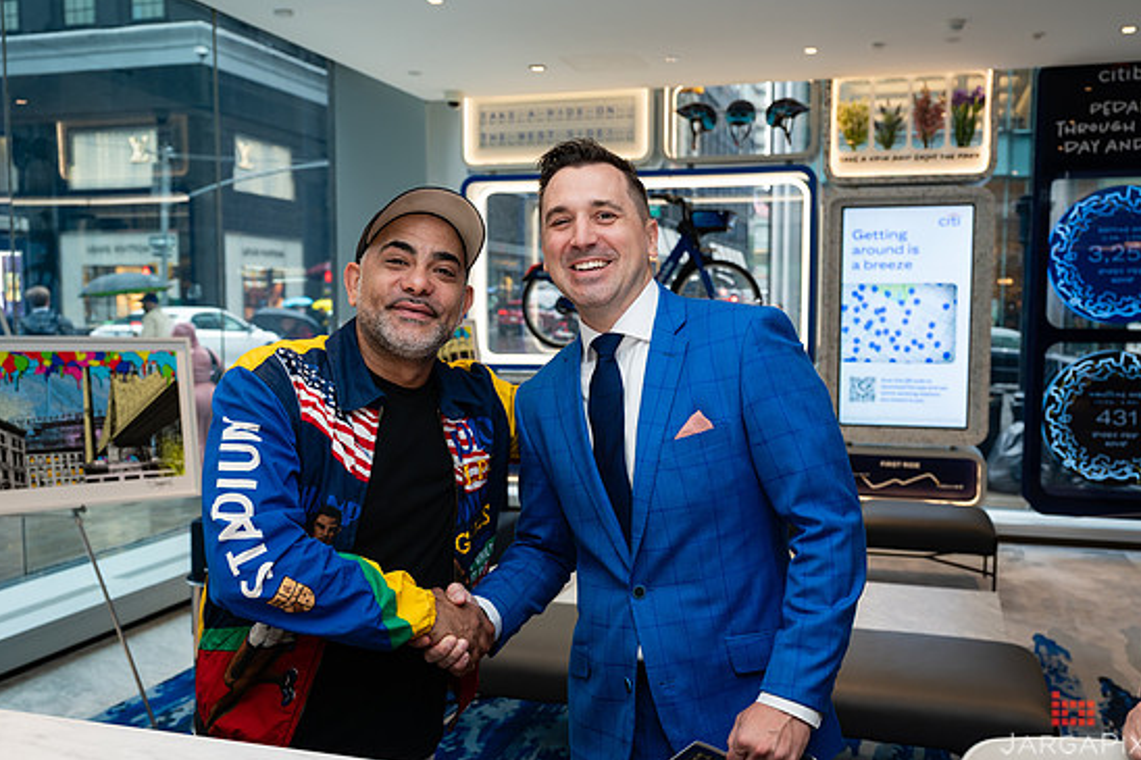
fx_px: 1077
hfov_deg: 55.8
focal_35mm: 34
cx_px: 595
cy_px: 398
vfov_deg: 38.9
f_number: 4
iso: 400
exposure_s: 1/160
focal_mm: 31
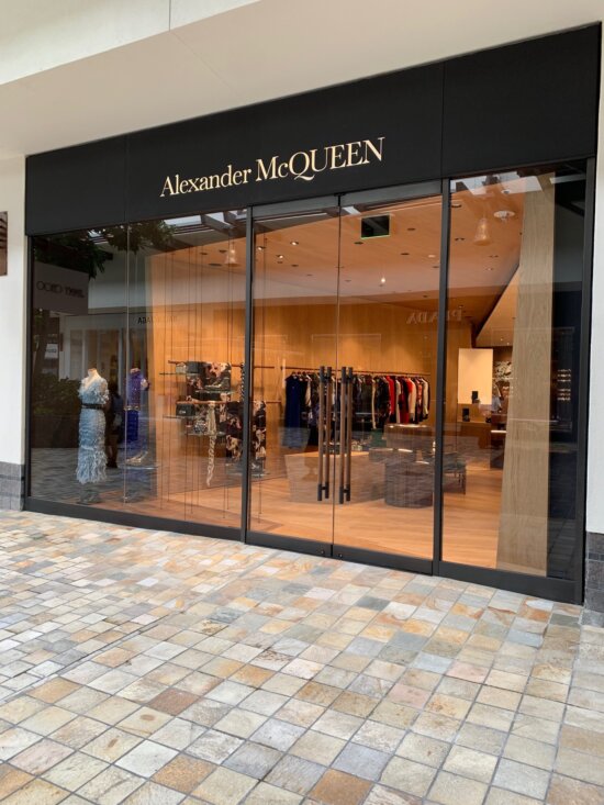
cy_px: 402
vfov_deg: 67.3
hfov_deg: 53.1
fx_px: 605
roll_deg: -1.1
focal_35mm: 26
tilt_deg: +0.0
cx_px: 302
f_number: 1.8
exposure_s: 1/121
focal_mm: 4.25
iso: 50
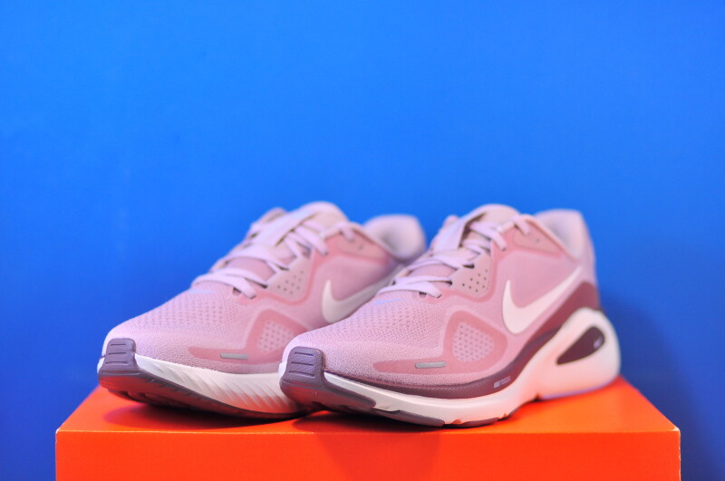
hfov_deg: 27.0
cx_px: 362
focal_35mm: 75
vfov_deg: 18.1
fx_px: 1508
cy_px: 240
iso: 250
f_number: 2
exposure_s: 1/320
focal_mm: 50
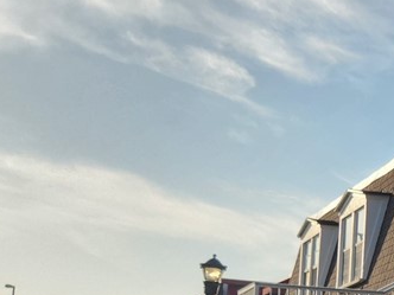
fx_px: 1263
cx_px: 885
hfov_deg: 13.8
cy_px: 320
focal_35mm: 111
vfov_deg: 13.1
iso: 20
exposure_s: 1/2038
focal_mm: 5.4
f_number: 1.8
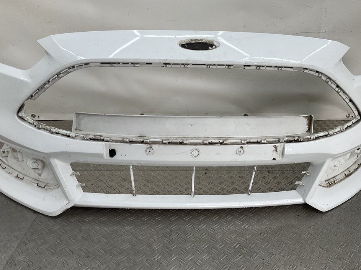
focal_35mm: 31
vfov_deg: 45.4
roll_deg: -1.5
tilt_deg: -25.1
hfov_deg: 58.3
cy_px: 139
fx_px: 323
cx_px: 189
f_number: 1.8
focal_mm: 3
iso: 16
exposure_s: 1/211
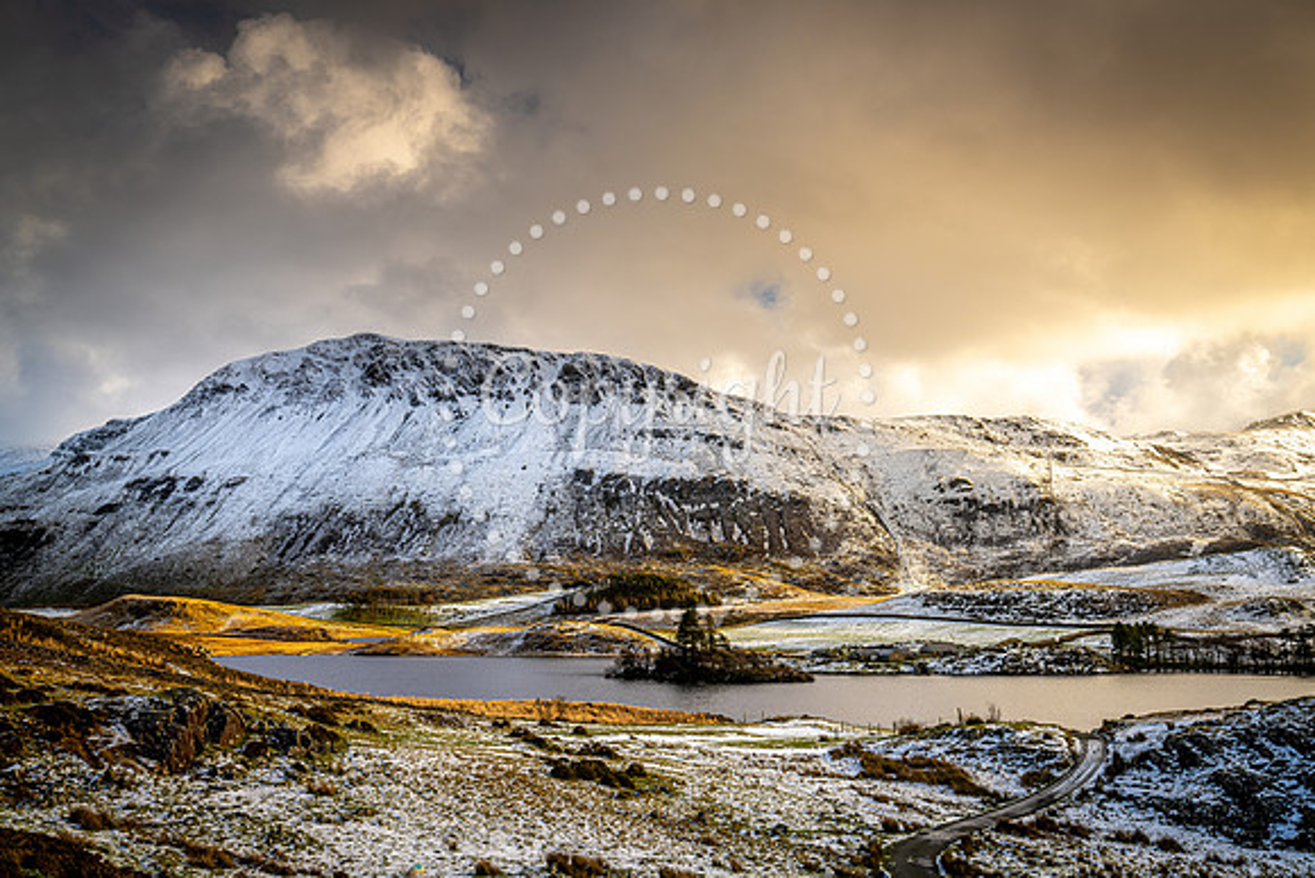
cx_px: 658
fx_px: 1425
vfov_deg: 34.2
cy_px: 439
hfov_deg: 49.5
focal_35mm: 39
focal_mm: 39
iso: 64
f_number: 16
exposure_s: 1/8
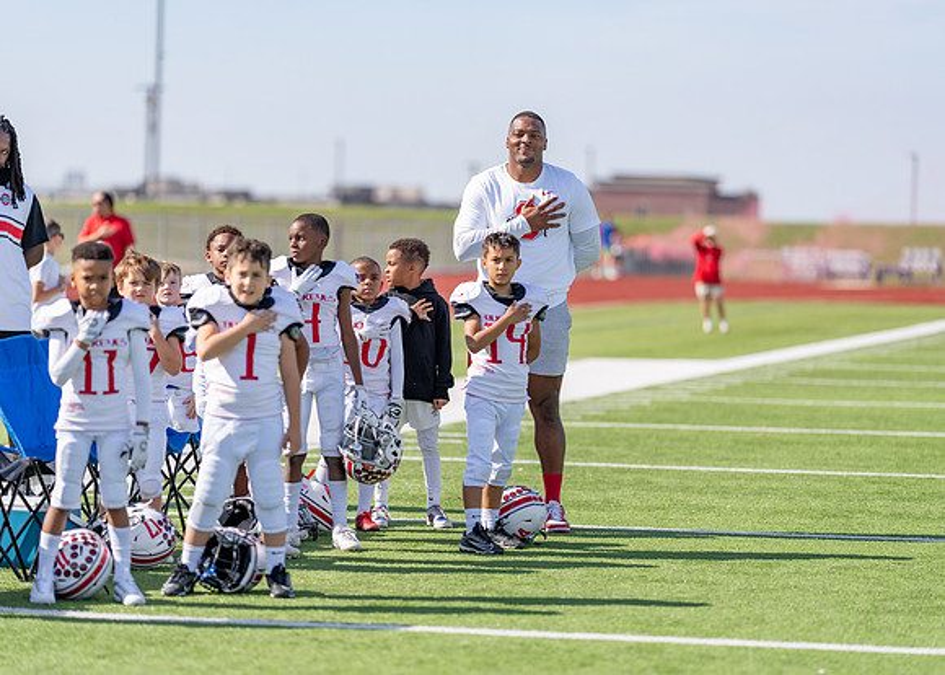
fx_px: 3796
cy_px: 338
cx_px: 472
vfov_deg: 10.2
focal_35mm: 141
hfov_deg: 14.2
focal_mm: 135
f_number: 1.8
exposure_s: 1/4000
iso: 100
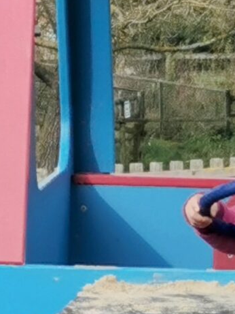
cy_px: 592
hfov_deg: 3.4
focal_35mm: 433
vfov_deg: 4.5
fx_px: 3918
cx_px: 357
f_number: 1.6
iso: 50
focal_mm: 5.56
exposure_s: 1/1779
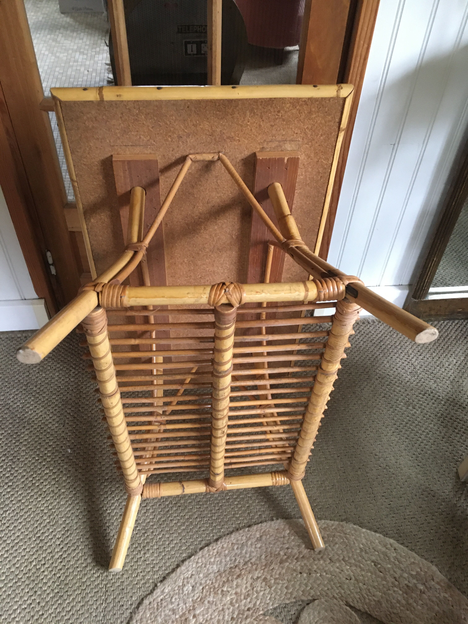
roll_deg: -3.9
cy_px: 312
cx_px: 234
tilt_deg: -44.5
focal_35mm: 29
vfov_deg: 61.7
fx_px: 523
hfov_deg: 48.2
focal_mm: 4.15
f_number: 2.2
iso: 400
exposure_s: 1/17
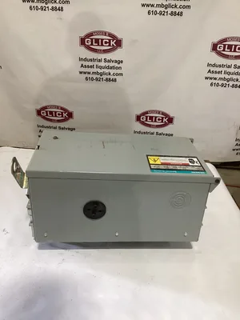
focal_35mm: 31
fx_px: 287
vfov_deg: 58.4
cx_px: 120
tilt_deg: -27.4
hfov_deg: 45.4
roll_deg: +0.5
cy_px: 160
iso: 160
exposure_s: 1/50
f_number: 2.4
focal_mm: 3.3
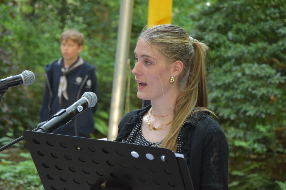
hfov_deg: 15.2
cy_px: 95
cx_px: 143
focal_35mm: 135
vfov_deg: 10.2
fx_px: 1072
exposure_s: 1/60
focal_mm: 90
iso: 1400
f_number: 5.6
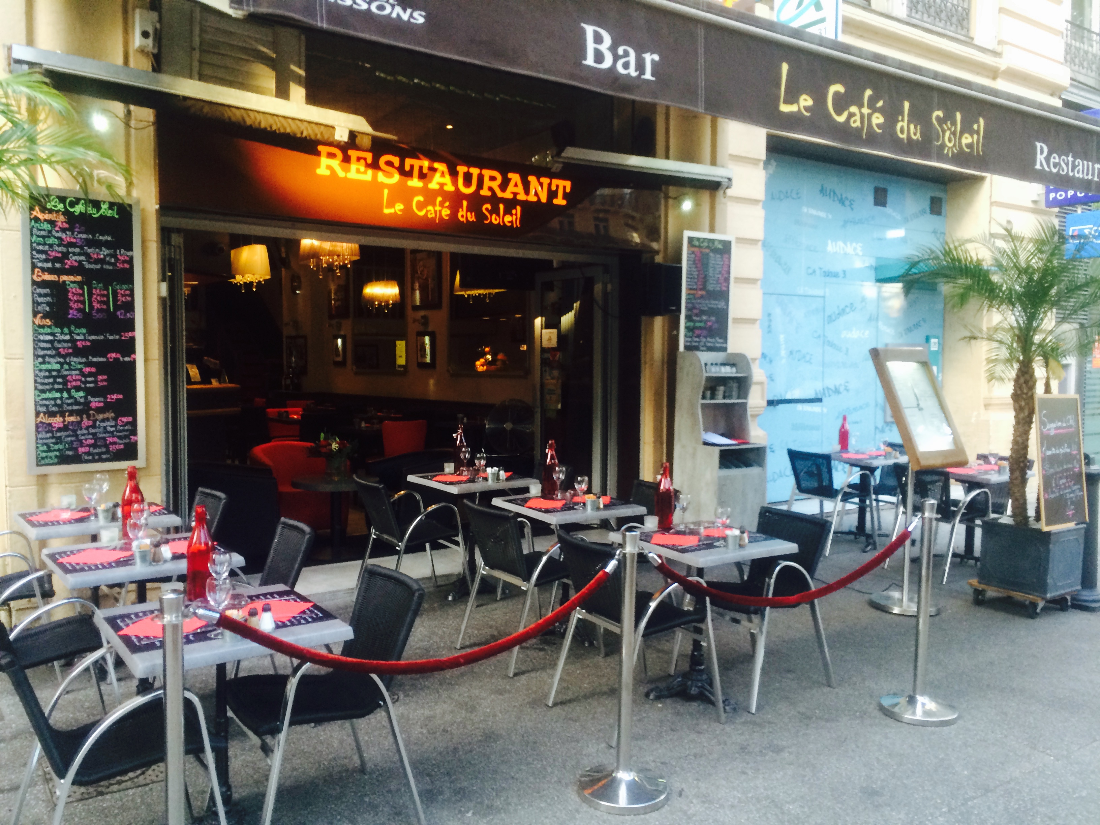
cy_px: 412
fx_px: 922
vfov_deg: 48.2
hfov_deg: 61.7
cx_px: 550
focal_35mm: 29
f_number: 2.2
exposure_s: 1/30
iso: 50
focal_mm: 4.15
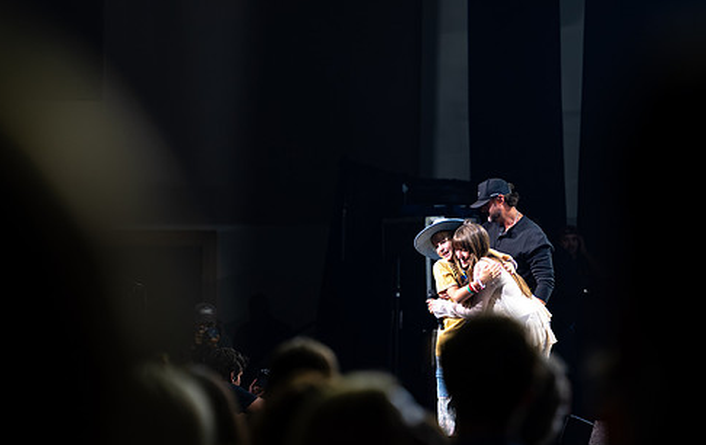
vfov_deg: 6.0
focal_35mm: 219
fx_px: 4223
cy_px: 166
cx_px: 366
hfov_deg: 9.6
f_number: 2.8
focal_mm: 145
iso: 250
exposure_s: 1/125
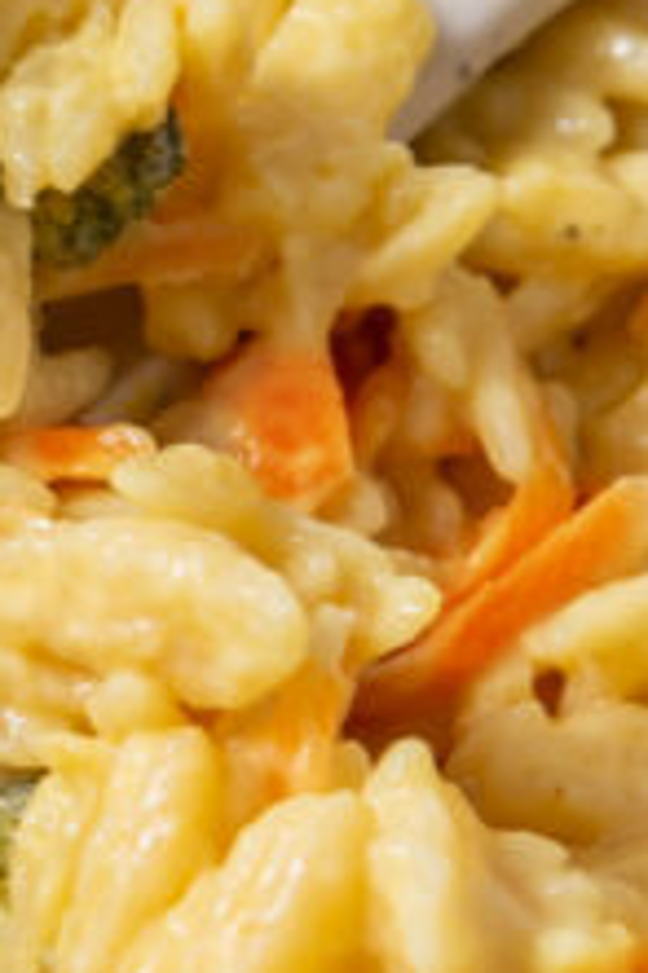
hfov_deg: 4.8
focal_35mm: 285
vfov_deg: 7.2
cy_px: 315
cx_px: -476
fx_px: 7706
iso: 100
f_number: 8
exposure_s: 1/10
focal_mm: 60
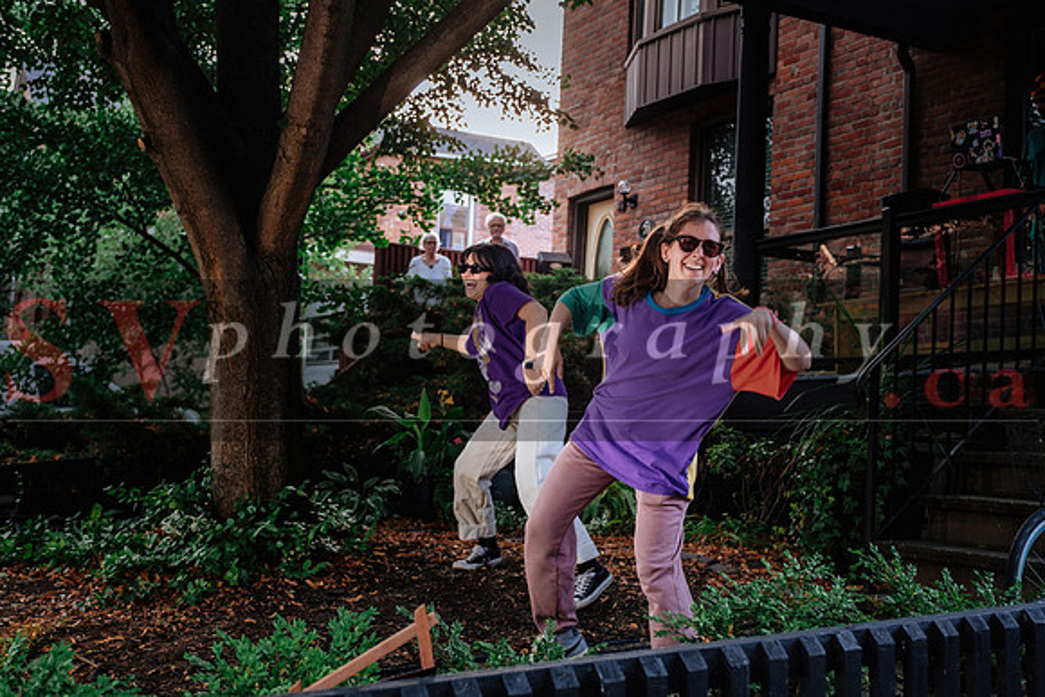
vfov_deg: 32.6
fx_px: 1190
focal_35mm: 41
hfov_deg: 47.4
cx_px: 522
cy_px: 348
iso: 400
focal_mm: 27.4
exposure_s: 1/125
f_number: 2.8
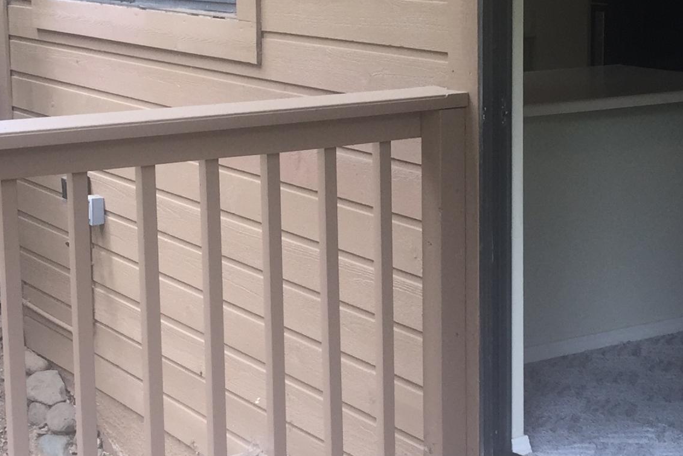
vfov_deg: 17.0
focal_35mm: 80
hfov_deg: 25.3
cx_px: 412
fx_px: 1518
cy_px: 157
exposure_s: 1/120
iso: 50
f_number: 2.2
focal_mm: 4.15
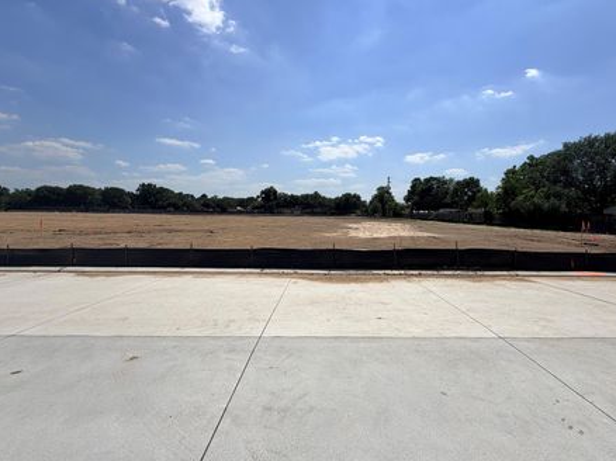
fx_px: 285
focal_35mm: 16
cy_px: 230
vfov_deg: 78.1
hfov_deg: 94.4
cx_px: 328
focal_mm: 2.22
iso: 20
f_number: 2.2
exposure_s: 1/2237
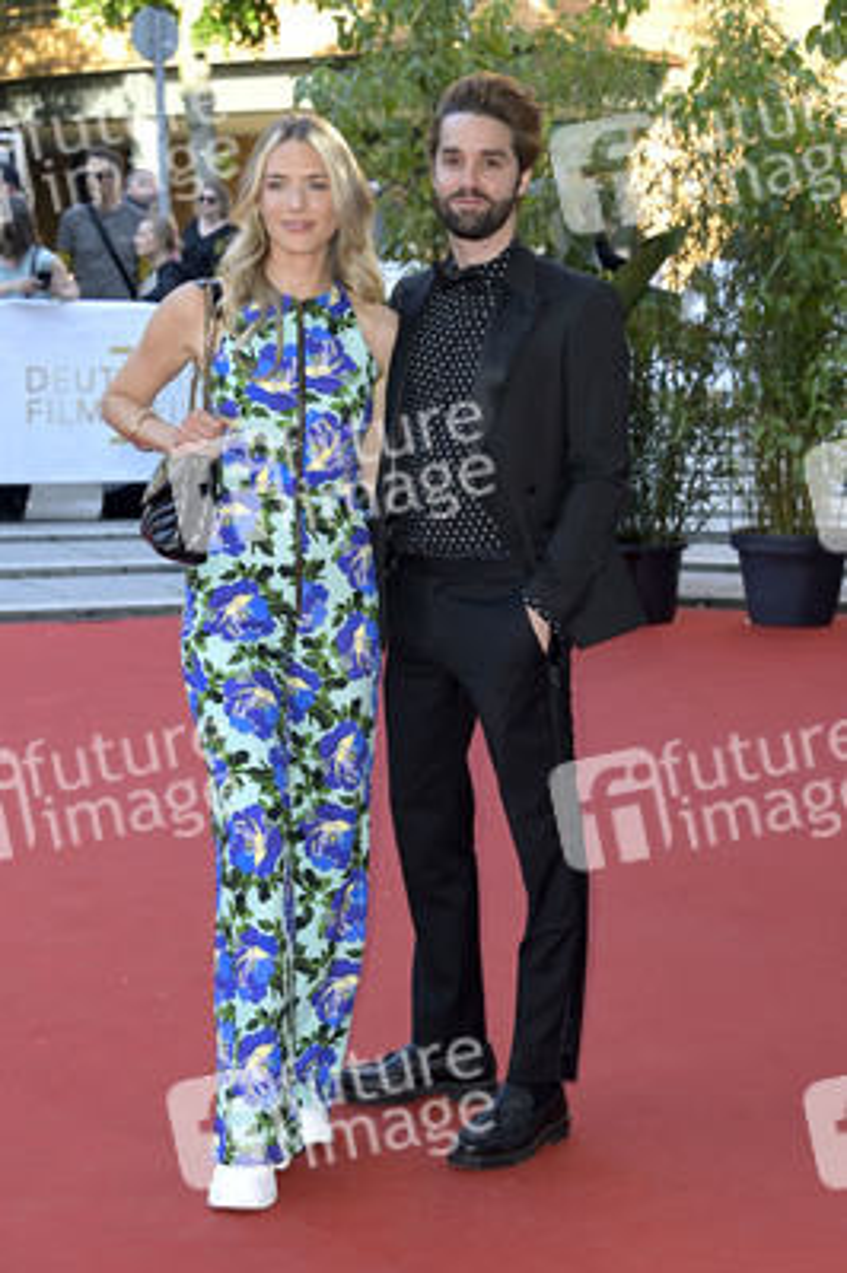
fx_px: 2545
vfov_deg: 28.1
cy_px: 636
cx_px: 424
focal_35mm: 72
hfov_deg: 18.9
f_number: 6.3
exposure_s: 1/200
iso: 640
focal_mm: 72
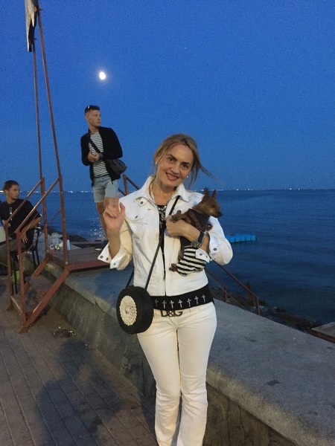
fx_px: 374
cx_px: 168
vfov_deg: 61.7
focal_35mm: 29
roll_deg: +1.7
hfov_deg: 48.2
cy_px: 223
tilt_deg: -3.7
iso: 500
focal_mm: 4.15
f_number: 2.2
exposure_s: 1/17
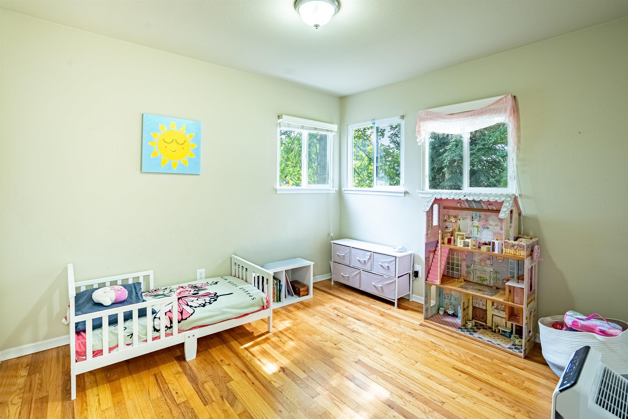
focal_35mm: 16
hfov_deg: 96.7
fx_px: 279
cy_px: 210
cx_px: 314
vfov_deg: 73.8
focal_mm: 16
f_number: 8
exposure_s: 1/320
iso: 400
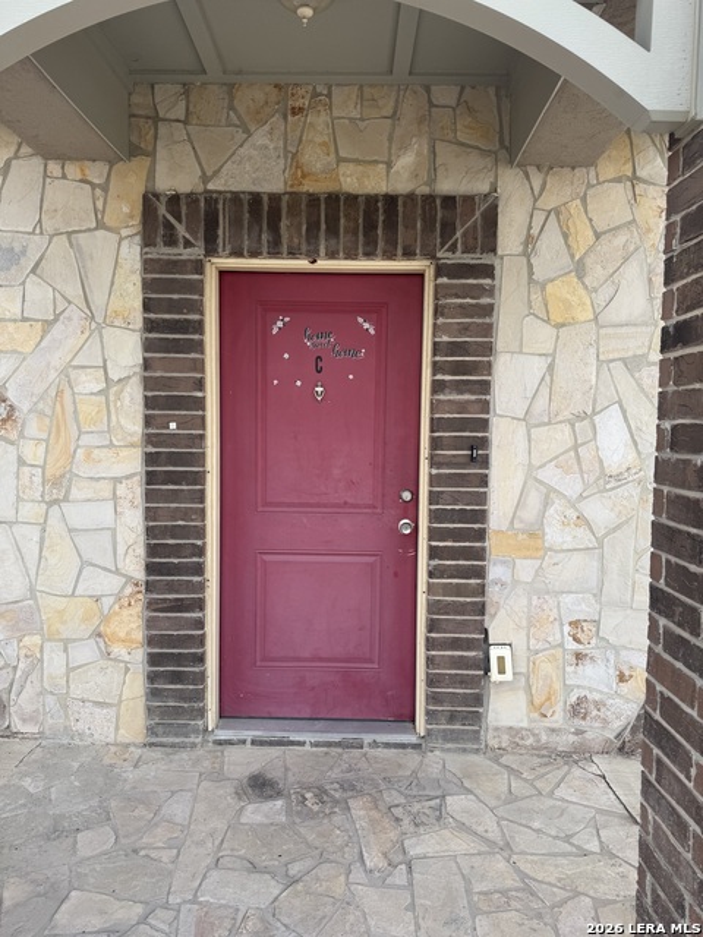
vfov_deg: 71.6
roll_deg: +1.2
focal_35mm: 24
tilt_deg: -1.6
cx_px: 352
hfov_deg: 56.8
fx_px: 650
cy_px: 468
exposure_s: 1/1172
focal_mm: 6.76
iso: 80
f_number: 1.78
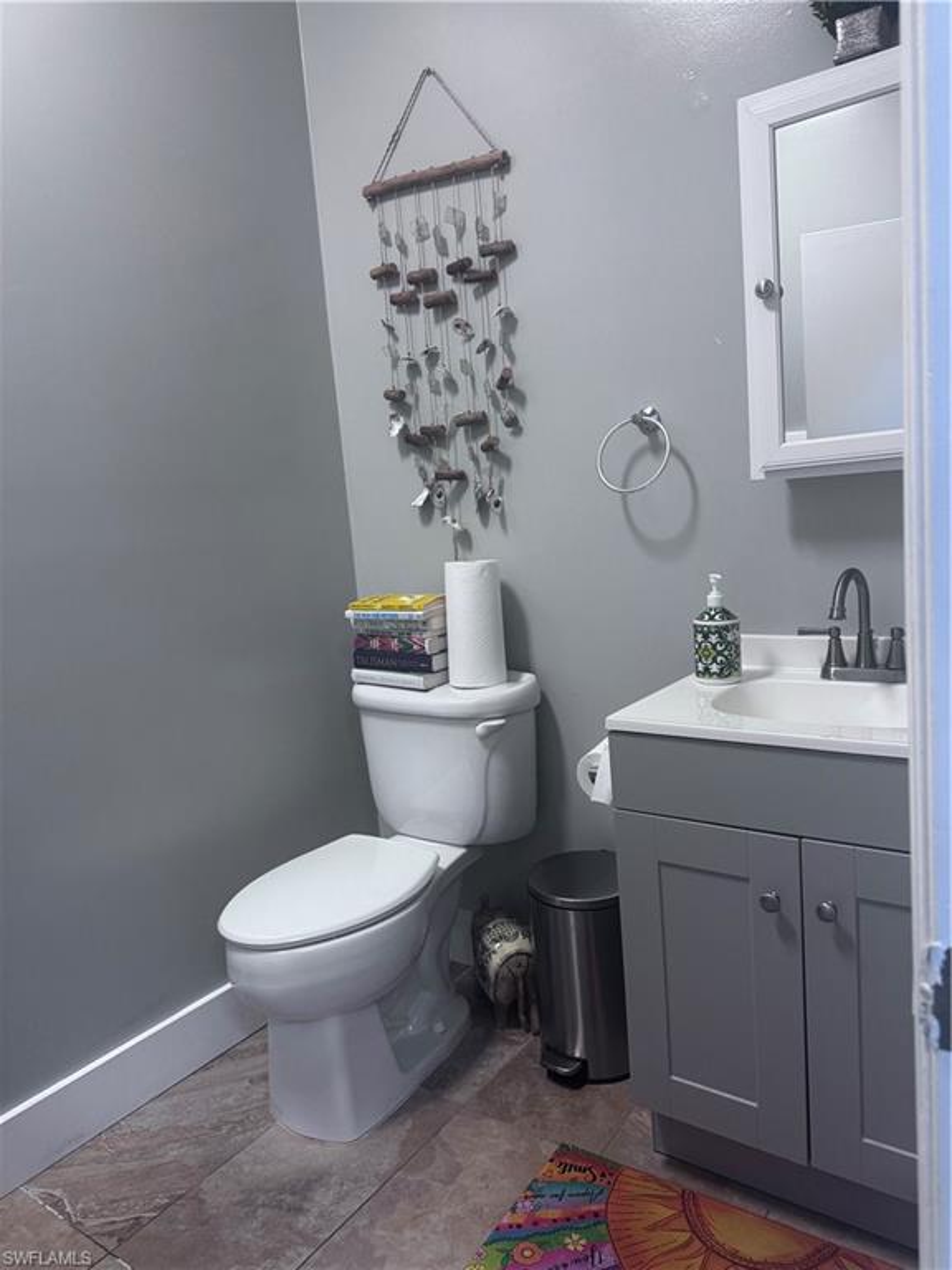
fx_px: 880
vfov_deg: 71.6
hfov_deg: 56.8
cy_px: 635
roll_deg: +4.2
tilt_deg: -7.6
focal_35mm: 24
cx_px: 476
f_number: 1.78
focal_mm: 6.76
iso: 320
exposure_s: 1/60
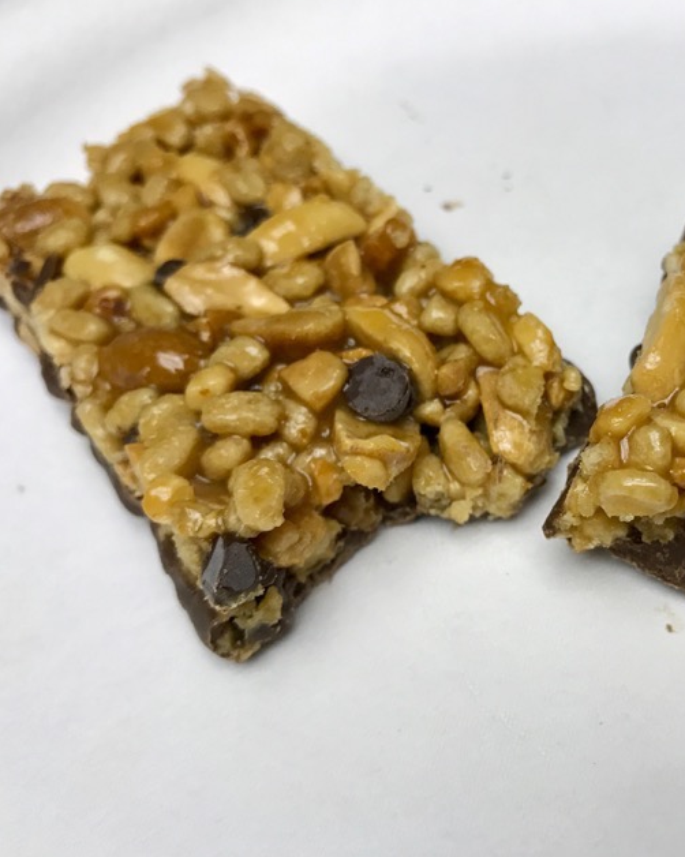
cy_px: 431
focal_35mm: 37
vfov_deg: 49.1
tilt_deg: -46.9
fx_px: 938
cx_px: 535
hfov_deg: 38.8
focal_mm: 3.99
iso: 25
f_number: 1.8
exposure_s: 1/40
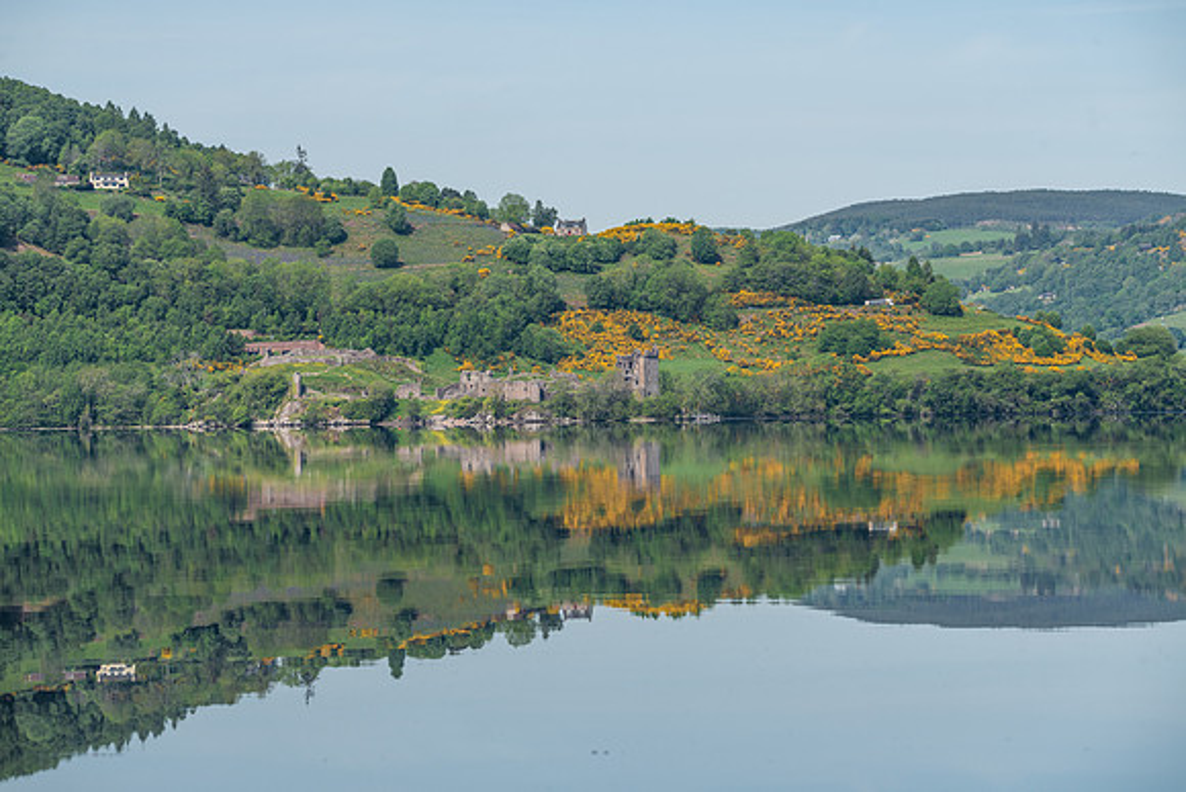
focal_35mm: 150
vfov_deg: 9.2
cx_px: 593
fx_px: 4943
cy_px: 396
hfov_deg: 13.7
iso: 125
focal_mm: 150
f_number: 9
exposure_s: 1/500
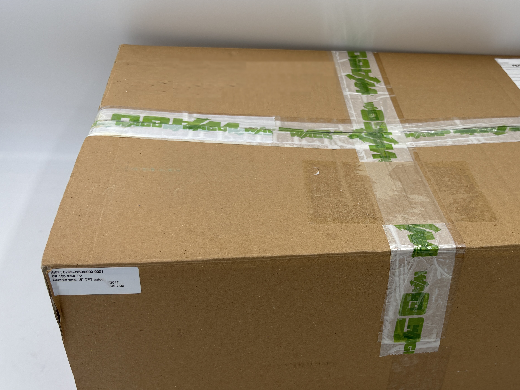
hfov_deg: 45.5
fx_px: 601
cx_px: 377
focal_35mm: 40
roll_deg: -7.1
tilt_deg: -36.5
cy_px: 231
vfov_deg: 35.9
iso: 50
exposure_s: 1/438
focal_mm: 5.96
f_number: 1.6
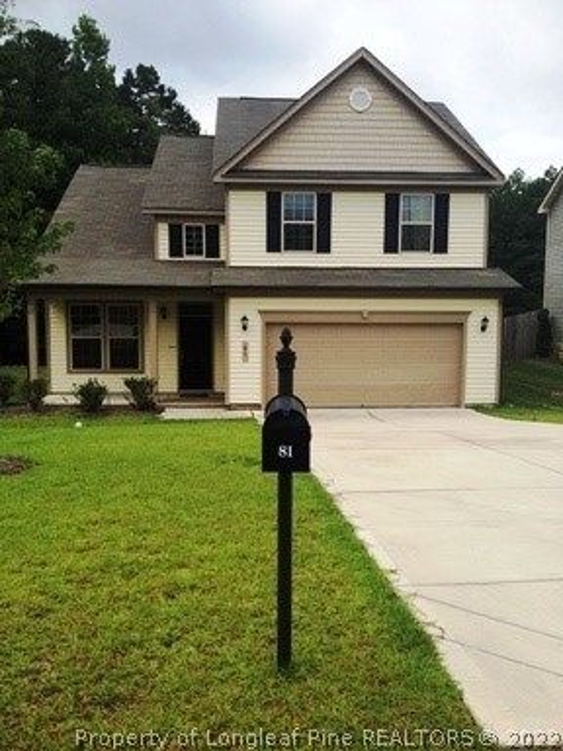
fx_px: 759
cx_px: 282
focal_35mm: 35
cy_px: 376
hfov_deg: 40.7
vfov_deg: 52.6
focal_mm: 4.28
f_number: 2.4
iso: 50
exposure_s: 1/1346
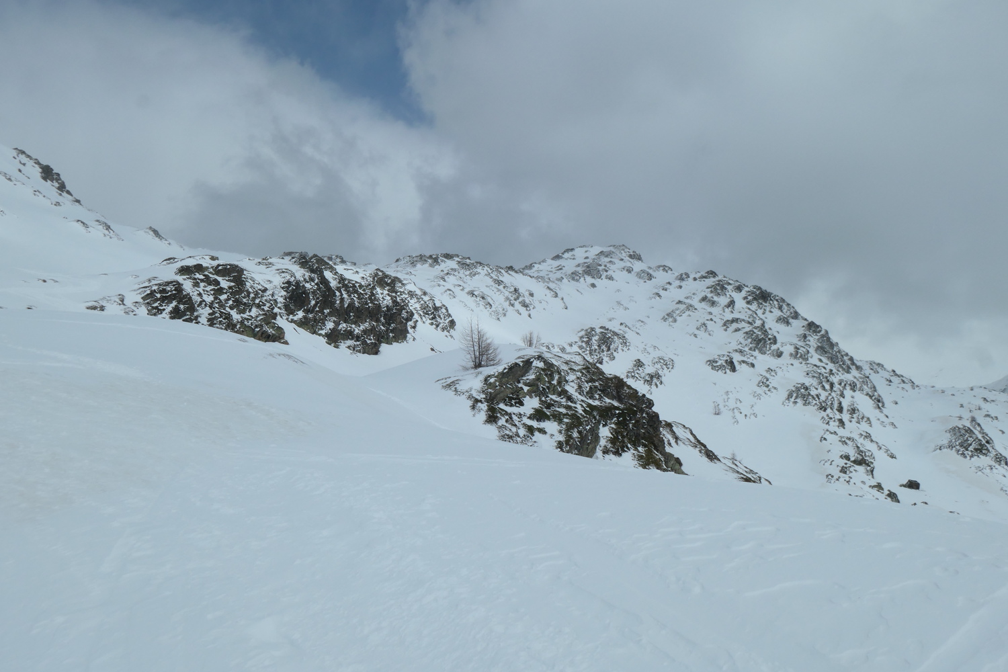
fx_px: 924
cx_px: 504
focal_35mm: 33
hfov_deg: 57.2
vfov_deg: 40.0
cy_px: 336
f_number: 8
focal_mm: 12
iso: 200
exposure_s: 1/2000
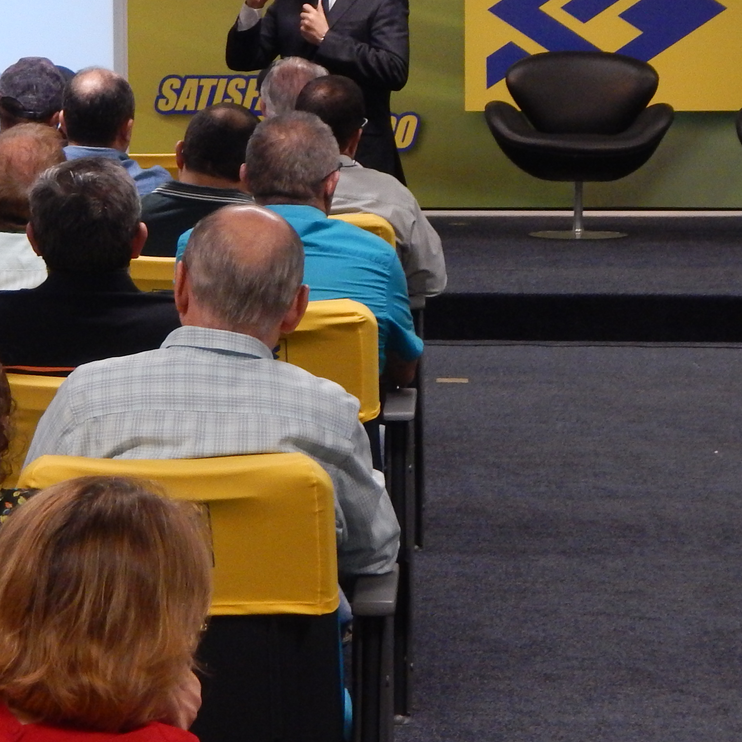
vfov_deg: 10.9
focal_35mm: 160
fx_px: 3880
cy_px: 134
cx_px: 11
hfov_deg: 10.8
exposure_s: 1/25
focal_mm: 13.5
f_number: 4.2
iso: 400
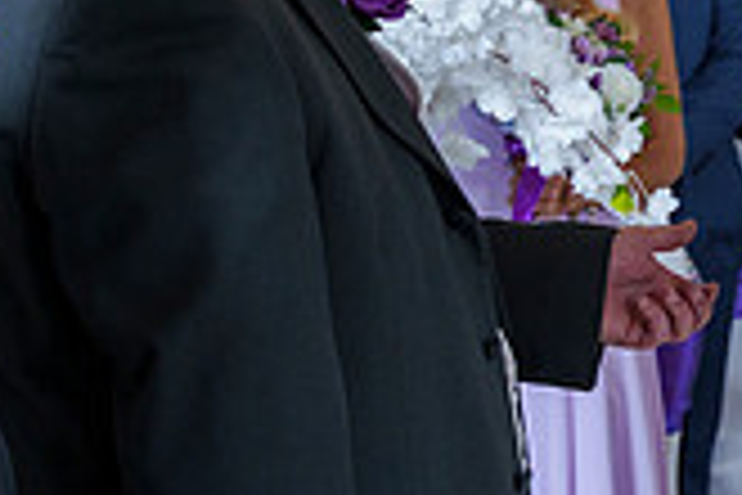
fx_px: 3256
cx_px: 1233
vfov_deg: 8.7
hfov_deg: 12.2
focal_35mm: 158
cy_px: 54
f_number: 4
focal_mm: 43
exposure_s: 1/400
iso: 1600
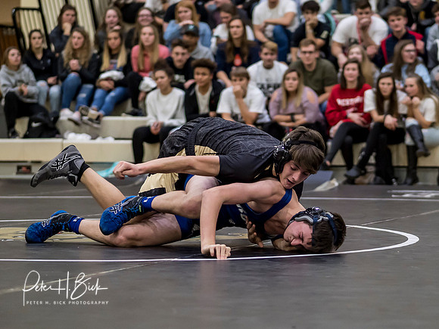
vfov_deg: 10.8
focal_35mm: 138
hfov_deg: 14.3
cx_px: 287
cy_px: 195
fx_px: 1744
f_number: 1.2
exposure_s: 1/1000
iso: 1000
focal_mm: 45
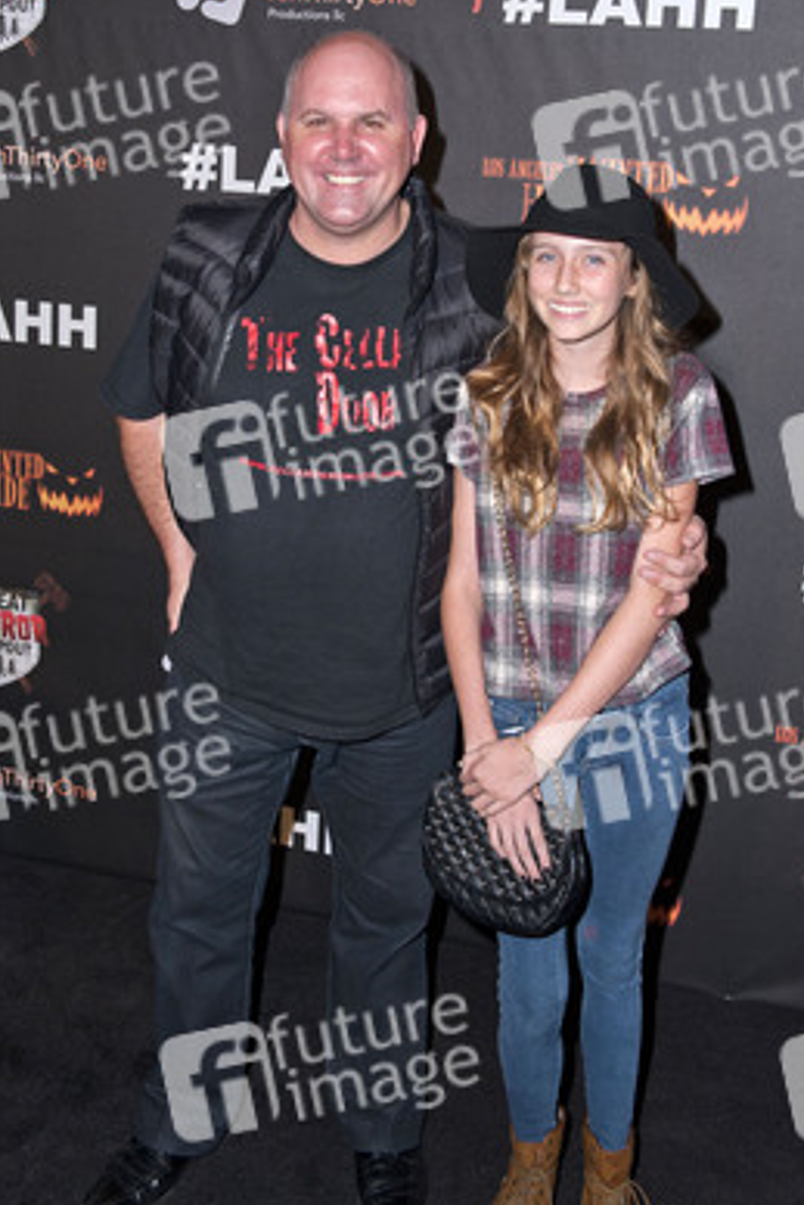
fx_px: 1104
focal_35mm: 33
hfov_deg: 40.0
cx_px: 411
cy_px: 602
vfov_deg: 57.2
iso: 400
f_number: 4.5
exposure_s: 1/400
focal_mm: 32
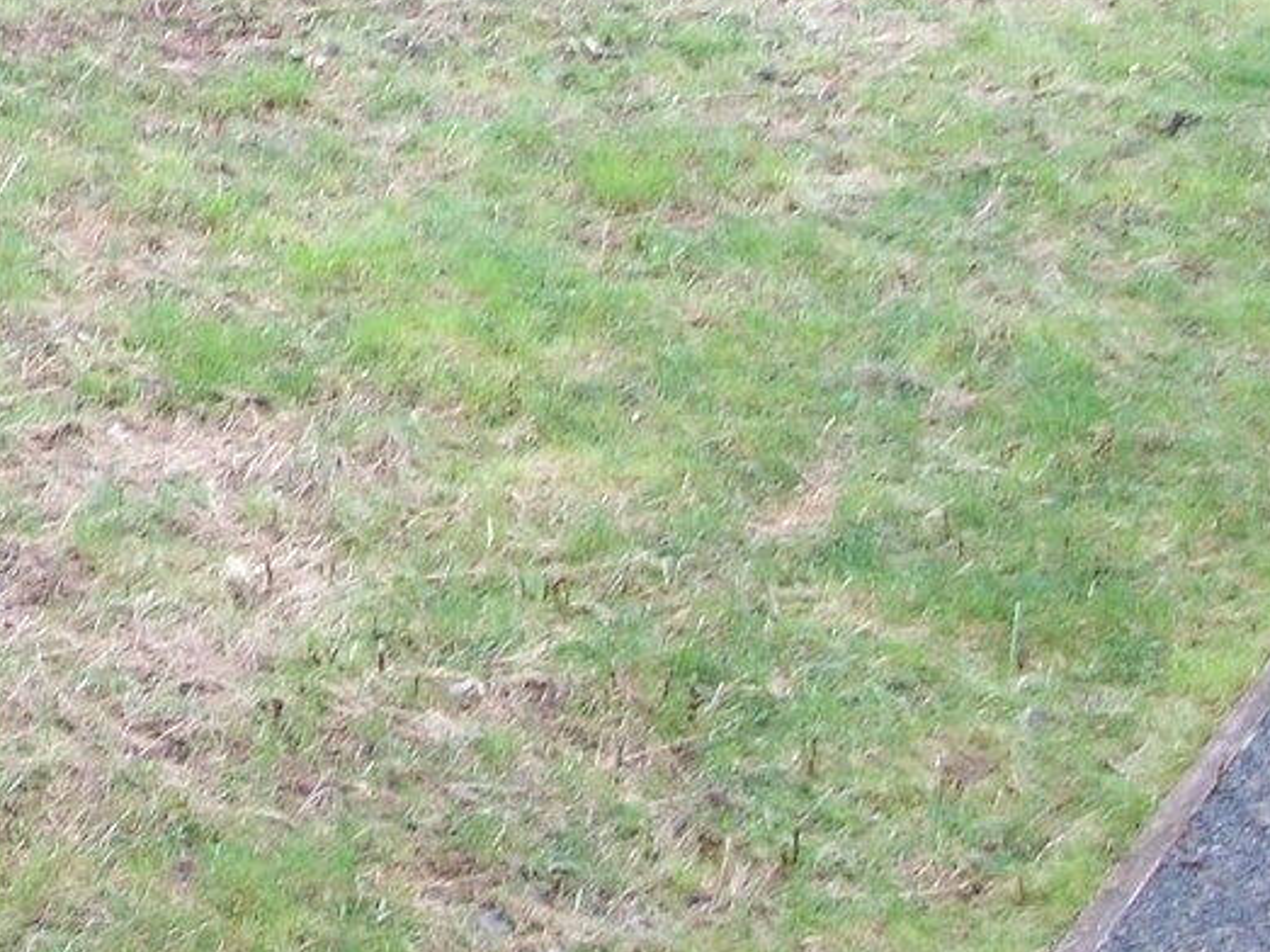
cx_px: -63
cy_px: 238
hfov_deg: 18.3
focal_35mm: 104
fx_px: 3815
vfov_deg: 14.2
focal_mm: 5.7
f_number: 2.8
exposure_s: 1/61
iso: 64
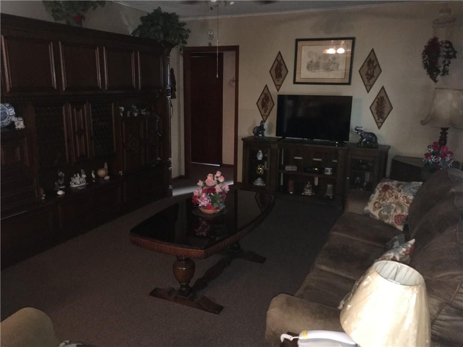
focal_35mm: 29
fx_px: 388
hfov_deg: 61.7
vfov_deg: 48.2
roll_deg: -0.5
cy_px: 174
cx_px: 232
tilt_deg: -12.0
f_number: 2.2
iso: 320
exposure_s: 1/16
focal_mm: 4.15
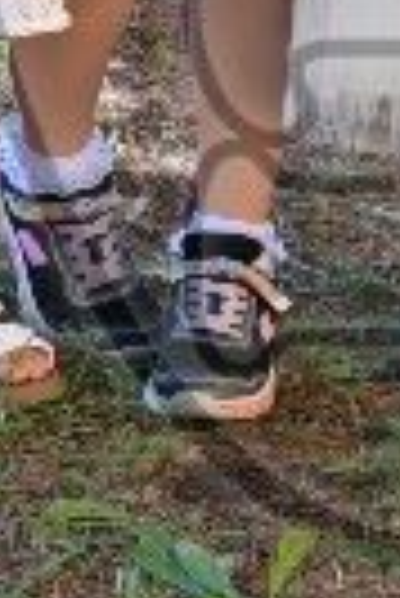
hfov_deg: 5.9
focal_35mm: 234
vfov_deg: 8.4
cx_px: 461
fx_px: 3890
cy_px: -513
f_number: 5.6
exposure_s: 1/160
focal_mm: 48
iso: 640
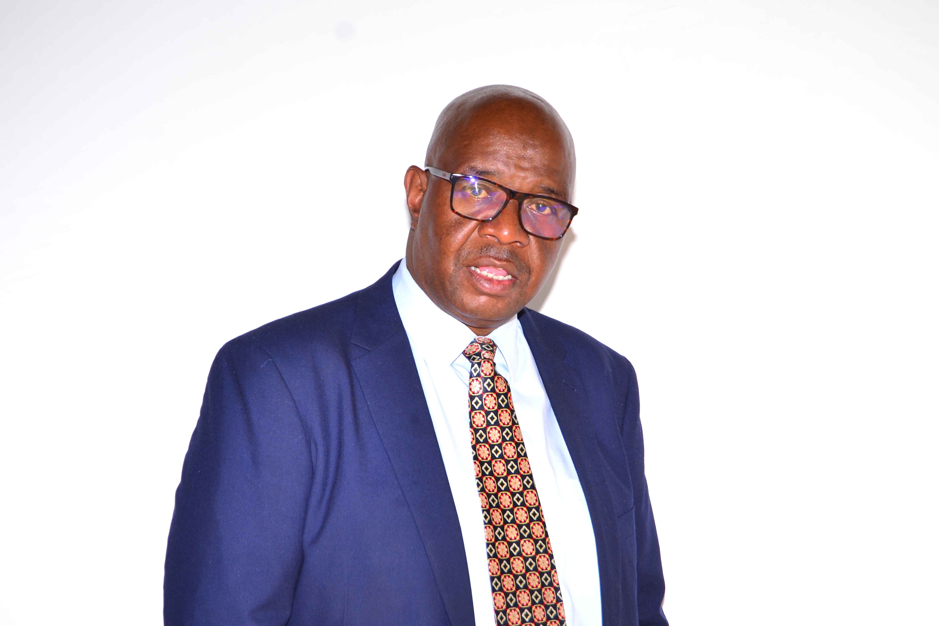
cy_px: 313
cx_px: 470
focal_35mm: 82
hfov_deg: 24.6
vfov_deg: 16.6
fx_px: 2152
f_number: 6.3
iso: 200
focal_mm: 55
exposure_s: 1/100
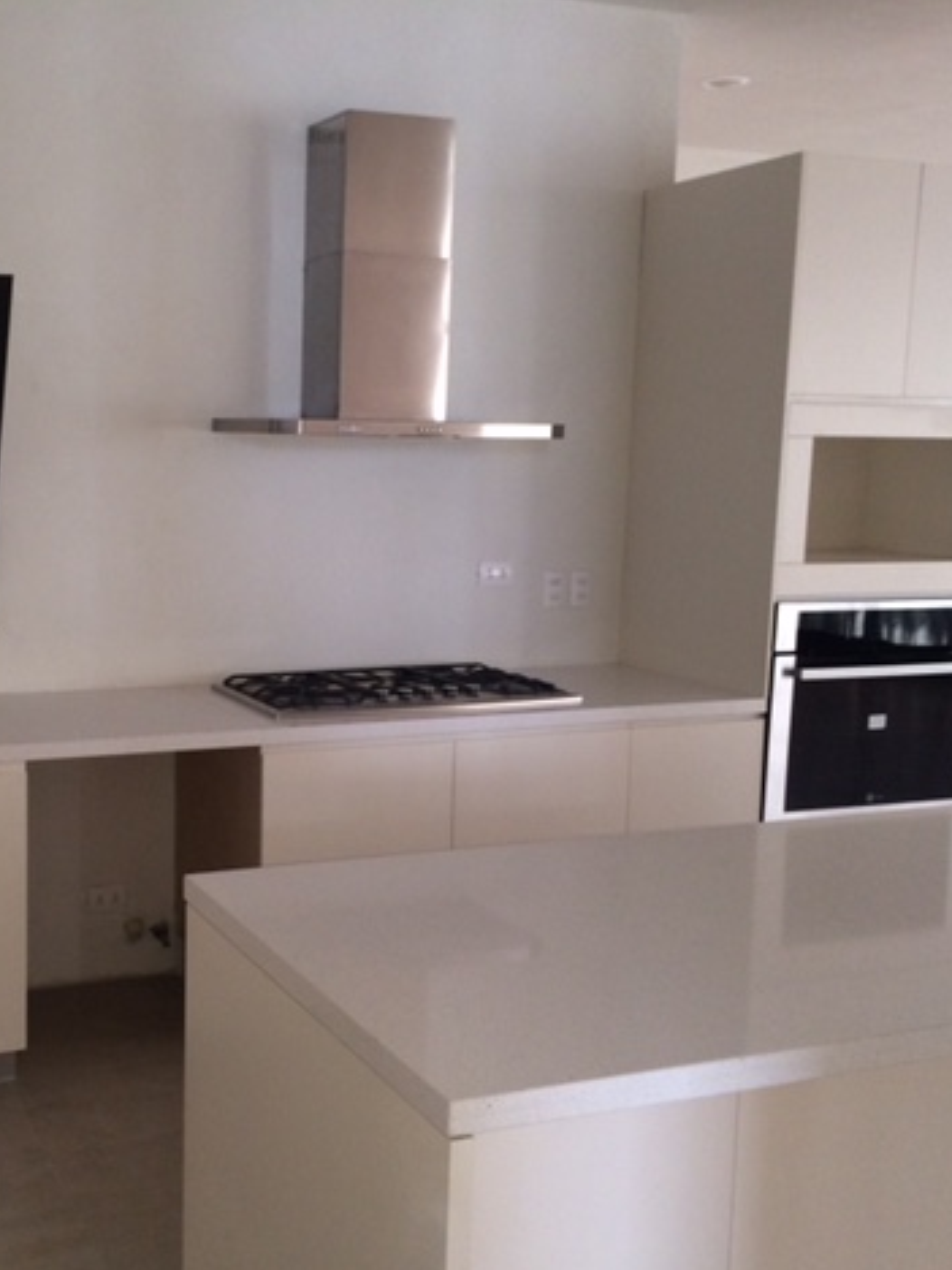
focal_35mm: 41
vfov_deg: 45.8
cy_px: 646
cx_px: 225
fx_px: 1503
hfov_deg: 34.3
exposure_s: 1/30
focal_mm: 4.12
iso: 125
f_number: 2.2
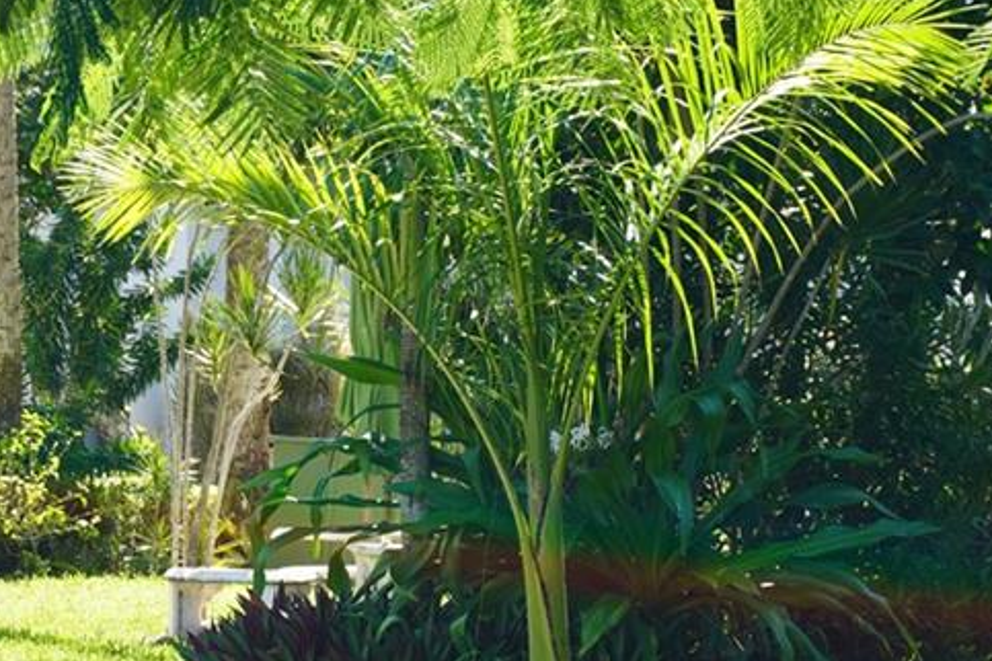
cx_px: 415
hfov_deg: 14.6
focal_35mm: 140
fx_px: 3857
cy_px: 448
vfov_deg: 9.8
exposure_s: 1/80
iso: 100
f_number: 6.3
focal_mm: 44
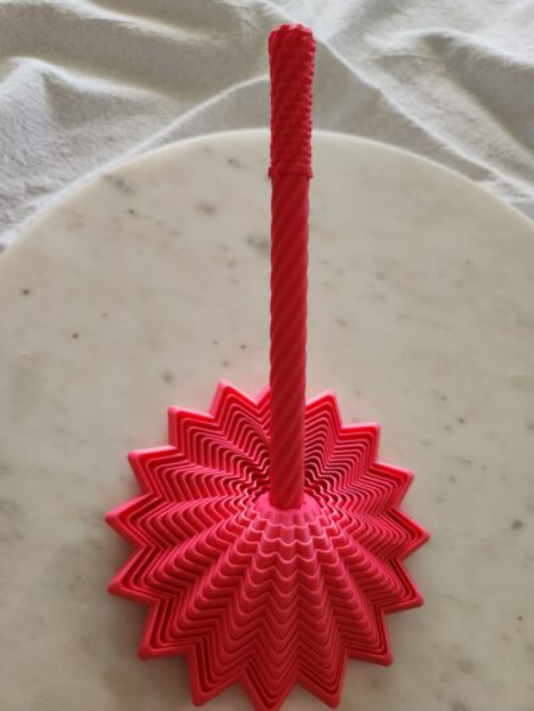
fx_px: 473
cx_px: 267
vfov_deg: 73.9
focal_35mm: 23
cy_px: 356
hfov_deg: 58.9
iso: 125
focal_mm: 5.4
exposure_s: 1/180
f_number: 1.8
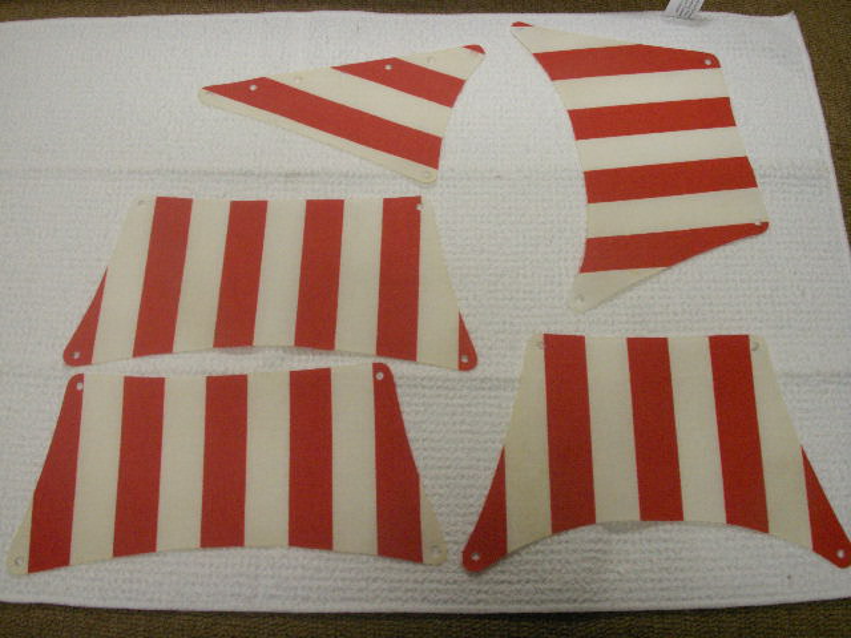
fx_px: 910
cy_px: 319
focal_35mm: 37
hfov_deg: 50.1
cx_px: 426
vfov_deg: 38.7
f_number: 3.5
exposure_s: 1/13
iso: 160
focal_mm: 7.7
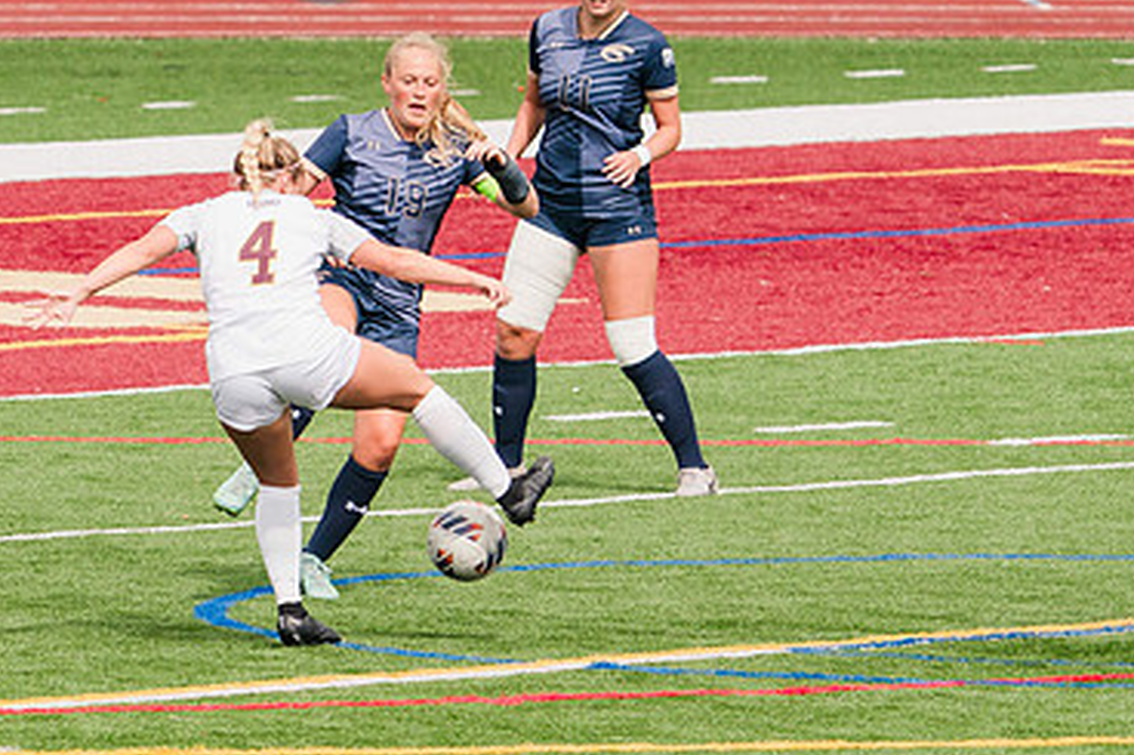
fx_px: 23078
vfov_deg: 1.9
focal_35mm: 733
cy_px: 238
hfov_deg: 2.8
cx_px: 348
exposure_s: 1/1600
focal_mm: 282
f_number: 5.6
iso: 400
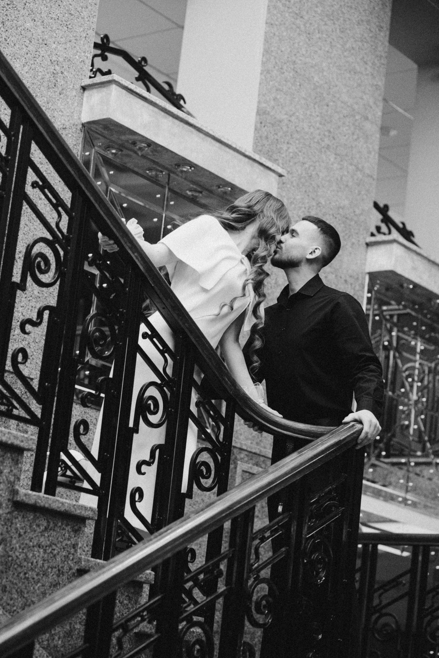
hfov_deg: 16.3
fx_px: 1536
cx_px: 196
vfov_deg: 24.2
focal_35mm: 84
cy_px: 383
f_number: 2.5
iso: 2000
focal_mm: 72
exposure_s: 1/800
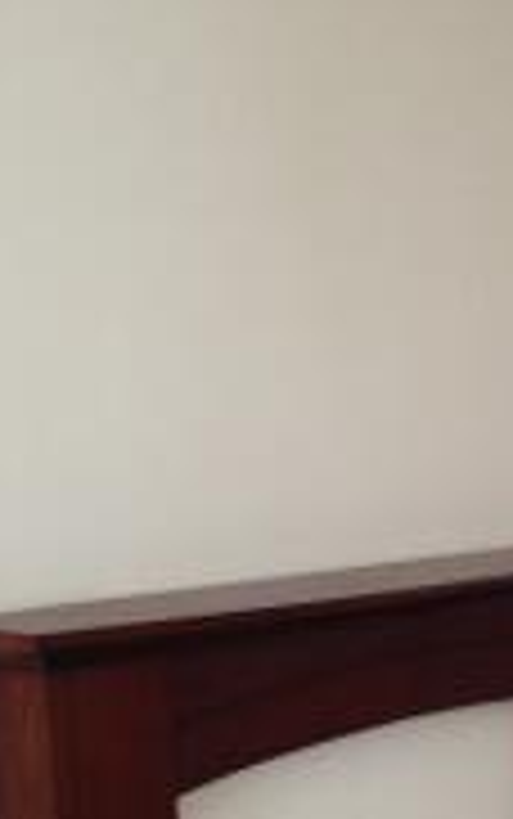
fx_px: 1988
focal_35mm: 89
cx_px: 724
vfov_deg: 22.6
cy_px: 754
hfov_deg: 14.0
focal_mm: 4.28
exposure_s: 1/20
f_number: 2.4
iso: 100
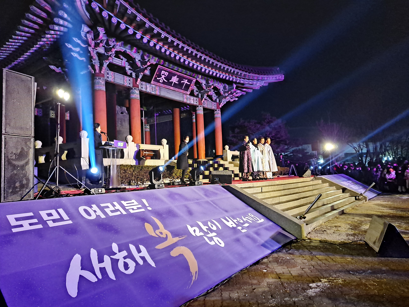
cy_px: 154
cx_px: 204
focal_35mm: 25
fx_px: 295
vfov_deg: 54.9
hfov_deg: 69.4
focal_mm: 4.6
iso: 400
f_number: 2
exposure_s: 1/60
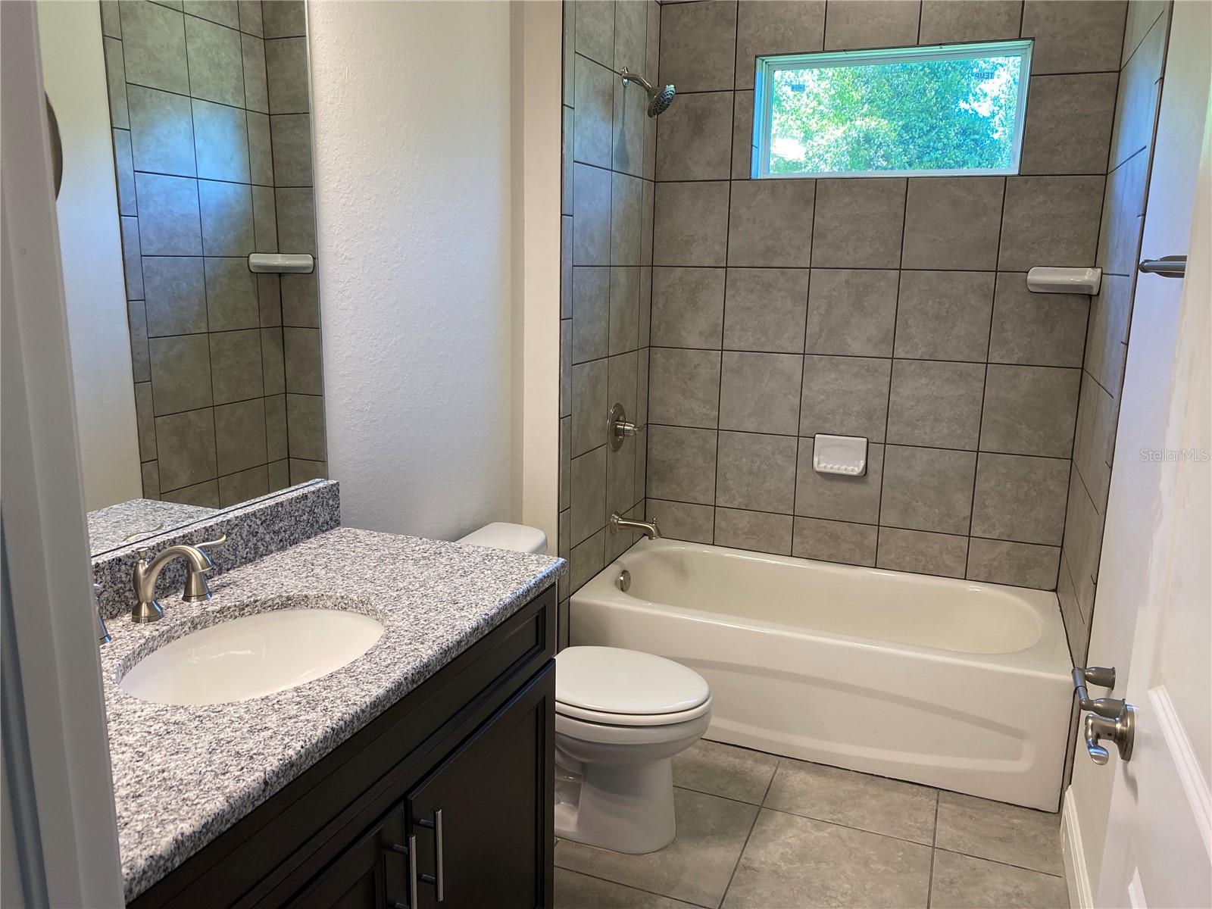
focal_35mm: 26
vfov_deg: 53.1
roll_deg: -0.9
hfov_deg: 67.3
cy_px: 454
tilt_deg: -13.0
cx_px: 606
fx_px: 910
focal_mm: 4.25
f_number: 1.8
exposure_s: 1/120
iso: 100
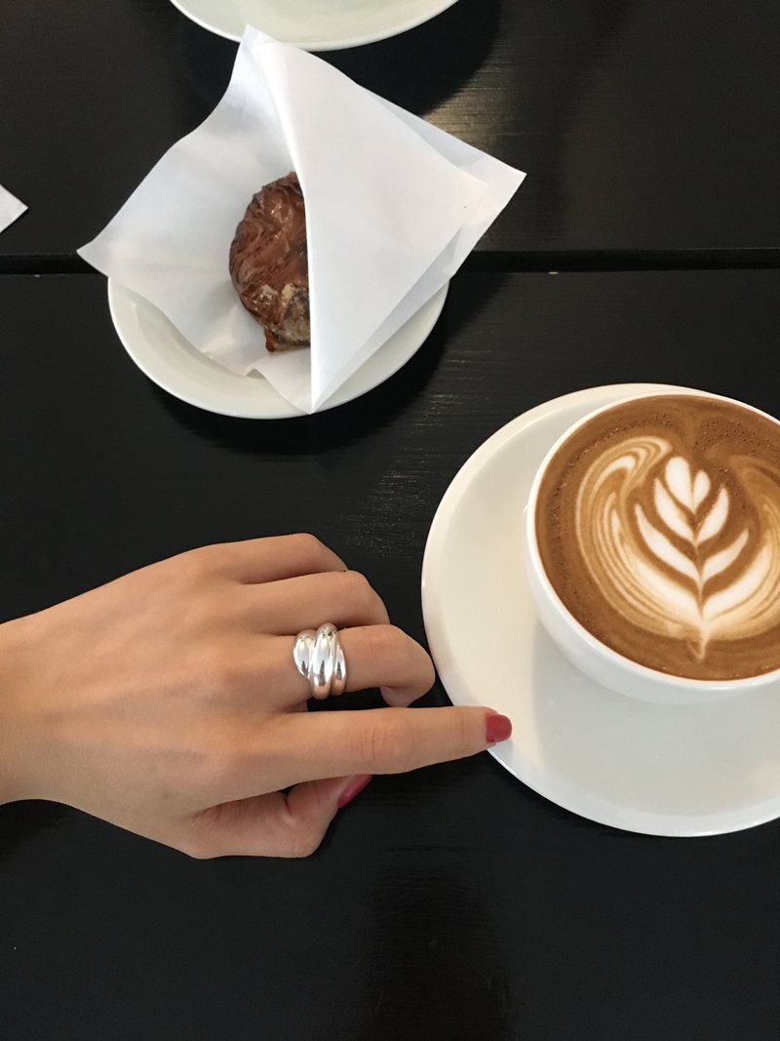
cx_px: 390
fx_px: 871
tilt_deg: -68.4
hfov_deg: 48.2
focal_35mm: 29
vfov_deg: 61.7
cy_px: 520
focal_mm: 4.15
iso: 250
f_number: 2.2
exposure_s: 1/15
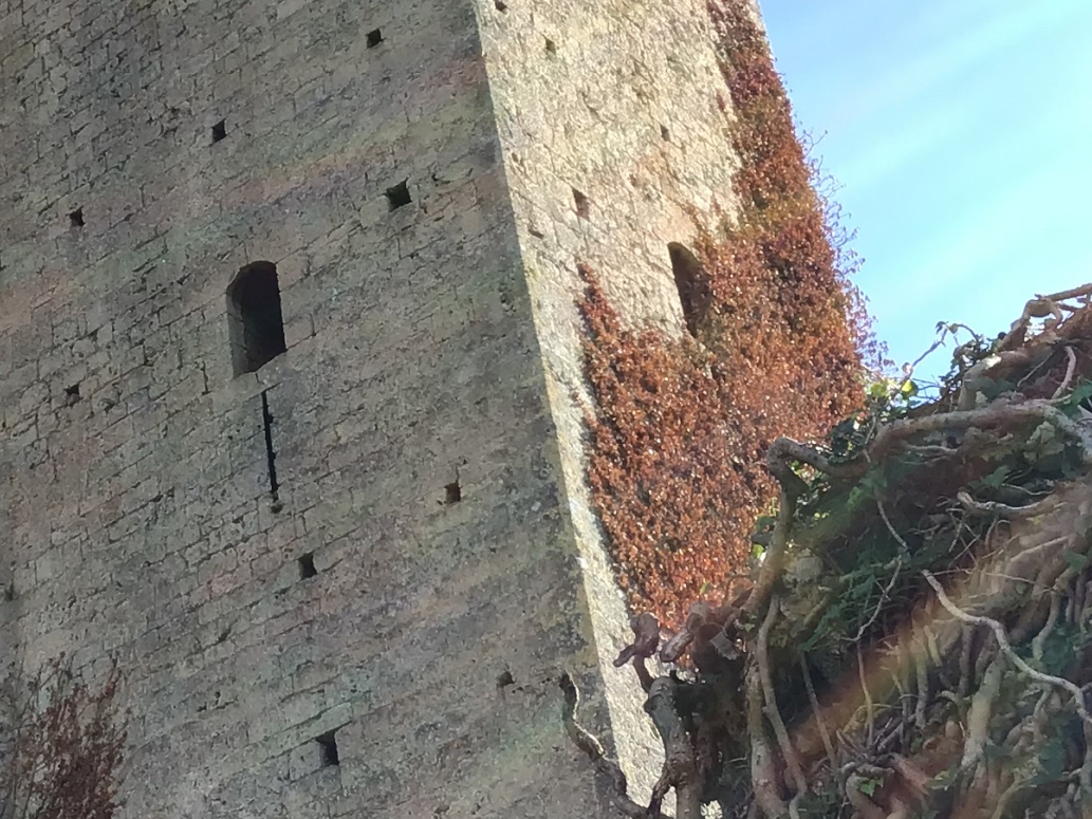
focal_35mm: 84
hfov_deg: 23.0
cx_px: 258
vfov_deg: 17.6
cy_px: 317
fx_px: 2650
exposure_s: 1/466
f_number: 2.4
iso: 25
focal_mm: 3.3
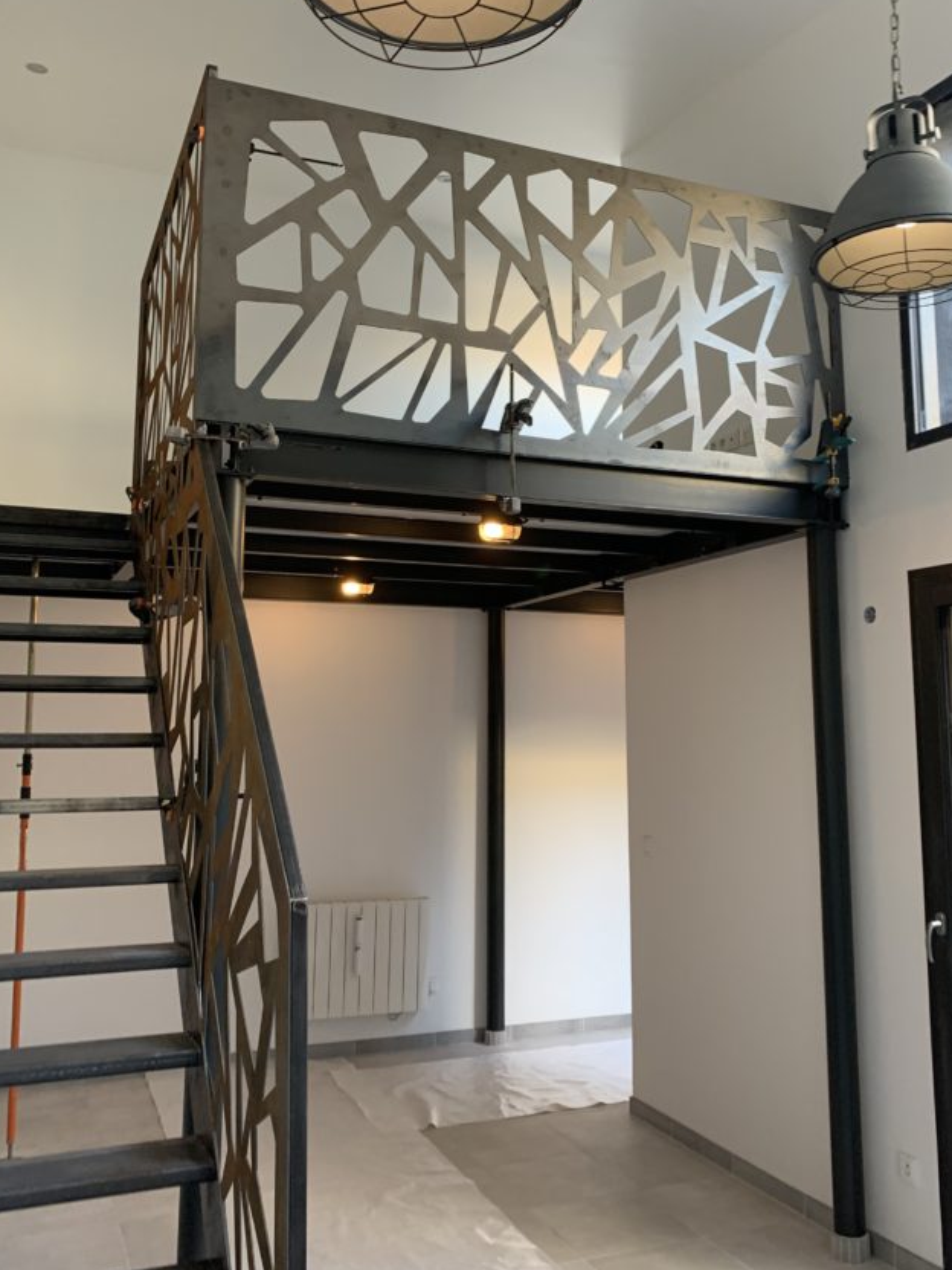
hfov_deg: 44.1
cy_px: 566
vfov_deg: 56.7
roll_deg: -0.7
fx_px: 1173
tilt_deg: +8.9
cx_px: 522
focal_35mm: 32
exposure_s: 1/50
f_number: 1.8
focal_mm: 4.25
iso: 100
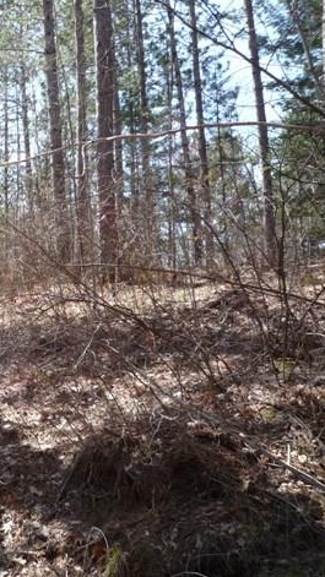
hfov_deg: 28.3
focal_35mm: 37
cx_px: -54
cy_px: 287
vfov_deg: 54.0
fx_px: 567
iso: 100
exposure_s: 1/320
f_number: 2.8
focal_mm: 4.4
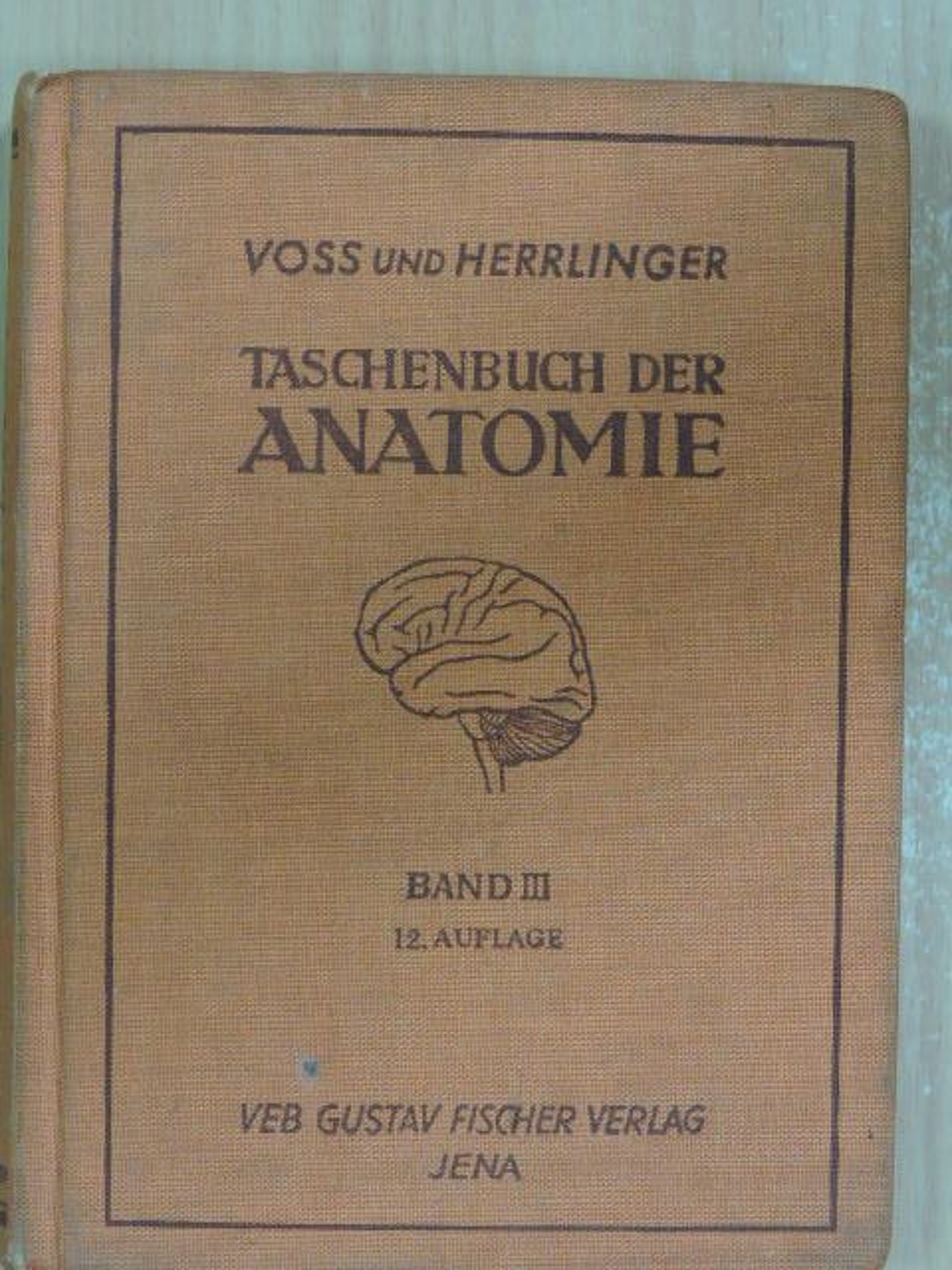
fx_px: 2934
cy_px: 635
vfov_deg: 24.4
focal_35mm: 80
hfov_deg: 18.4
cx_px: 476
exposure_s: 1/15
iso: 720
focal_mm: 14.3
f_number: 5
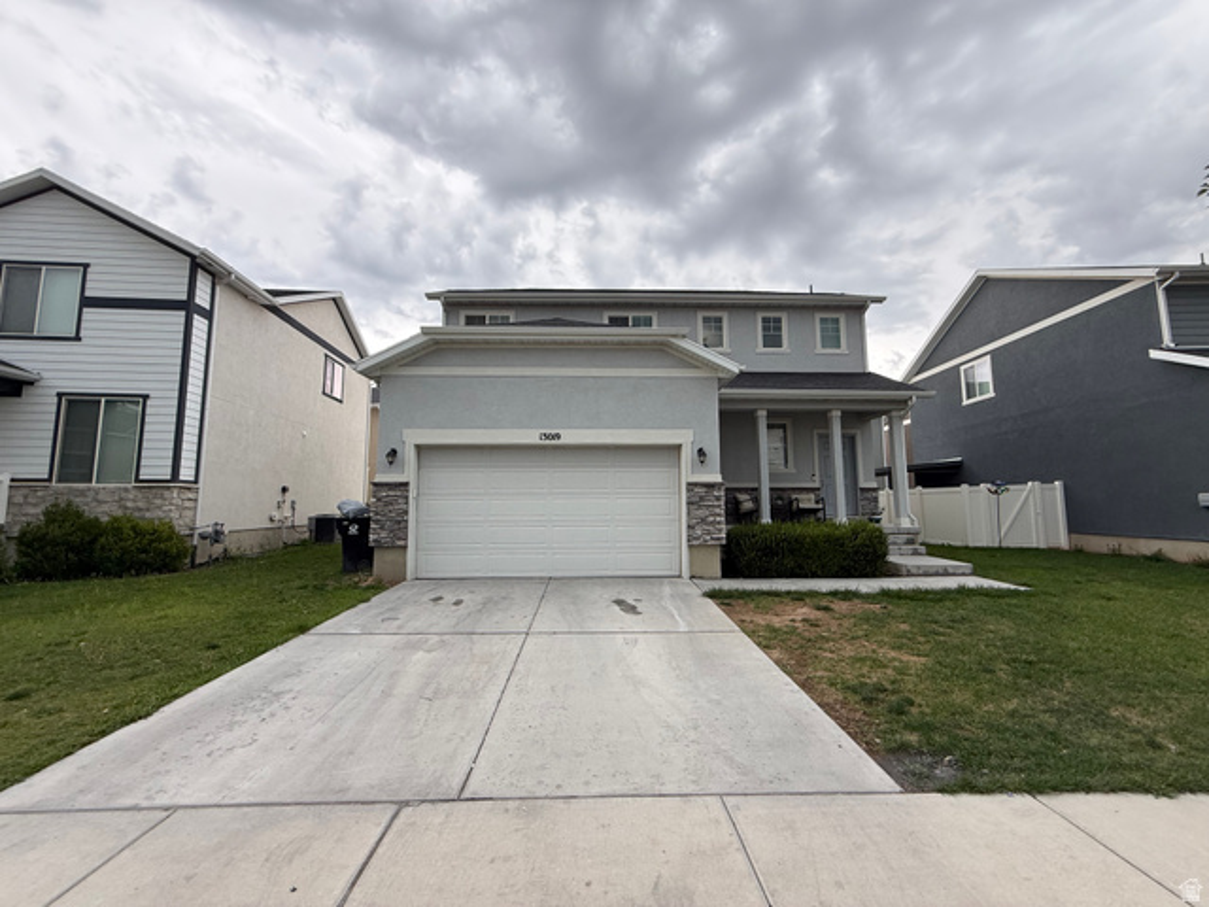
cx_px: 604
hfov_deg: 102.1
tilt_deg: +6.2
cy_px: 454
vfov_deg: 85.7
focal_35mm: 14
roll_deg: -0.2
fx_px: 489
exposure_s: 1/99
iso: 64
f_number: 2.2
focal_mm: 2.22
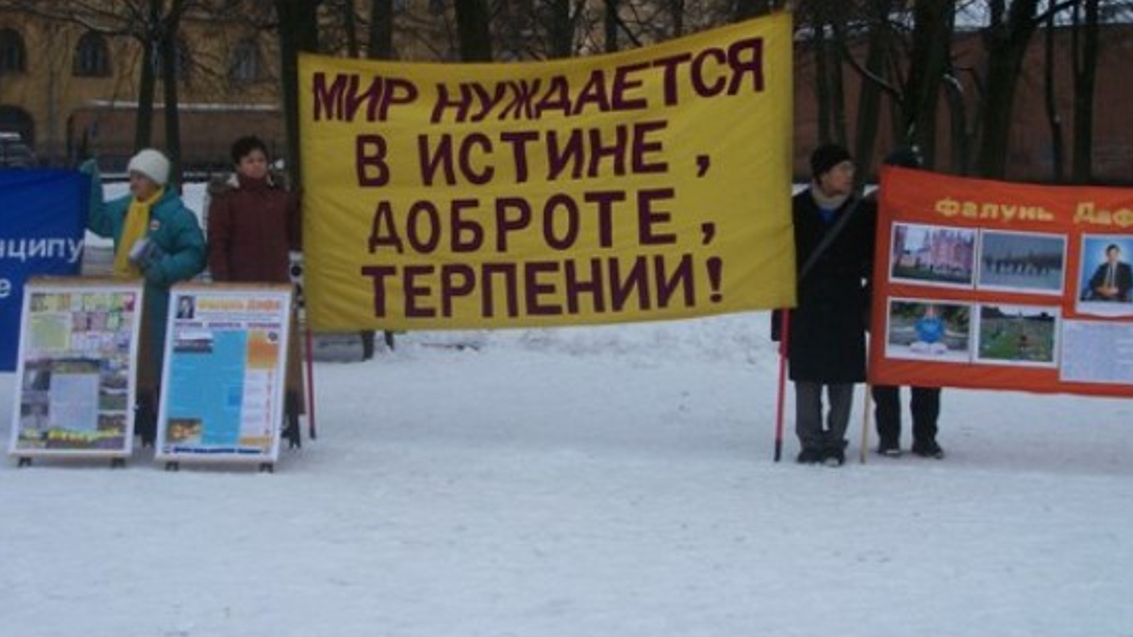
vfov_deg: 20.7
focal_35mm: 58
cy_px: 226
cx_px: 566
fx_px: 1742
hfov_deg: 36.0
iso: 80
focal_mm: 8.7
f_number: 3.2
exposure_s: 1/101
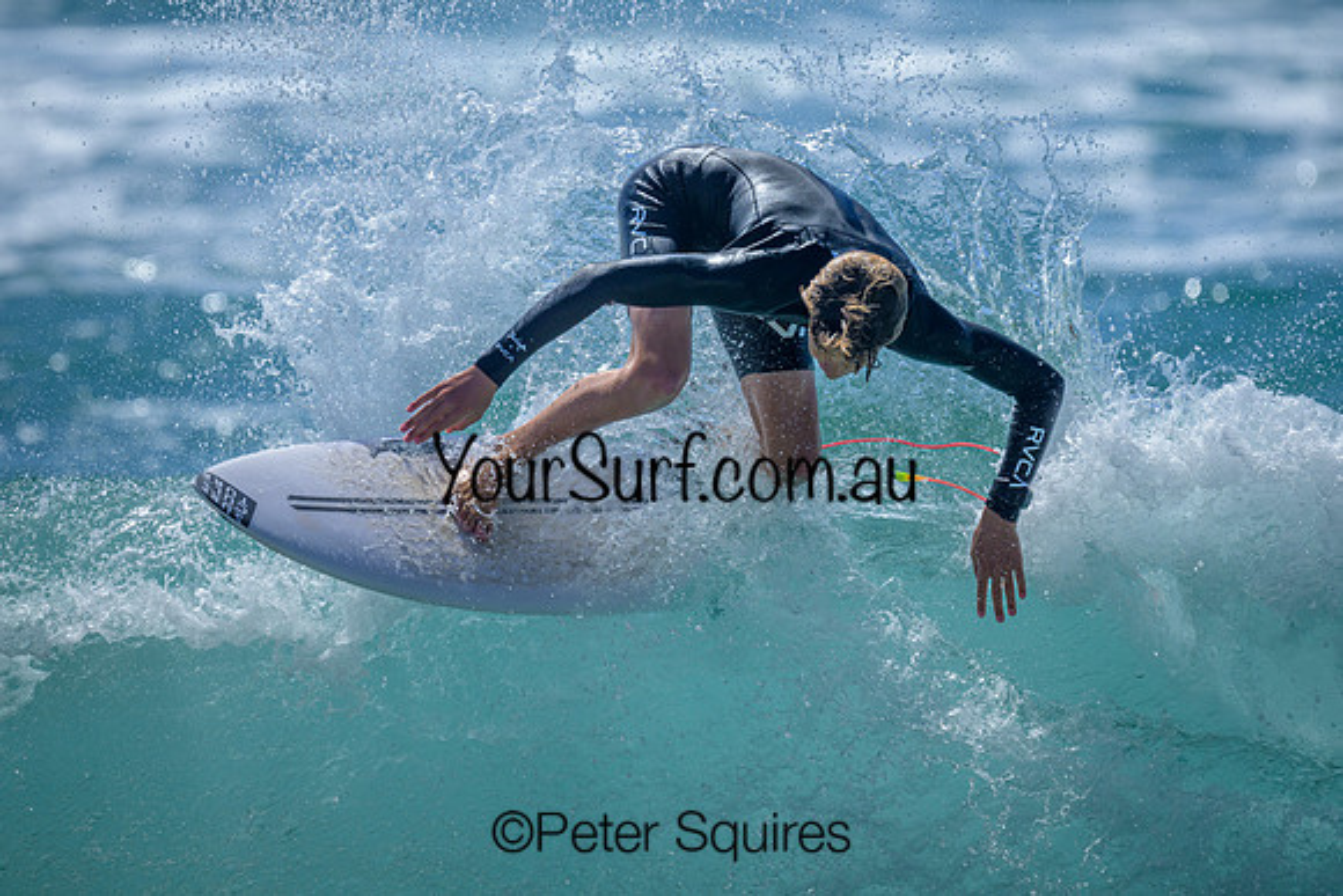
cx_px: 762
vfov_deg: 1.5
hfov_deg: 2.3
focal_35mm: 908
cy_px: 387
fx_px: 33884
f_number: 6.3
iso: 450
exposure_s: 1/2500
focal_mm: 800
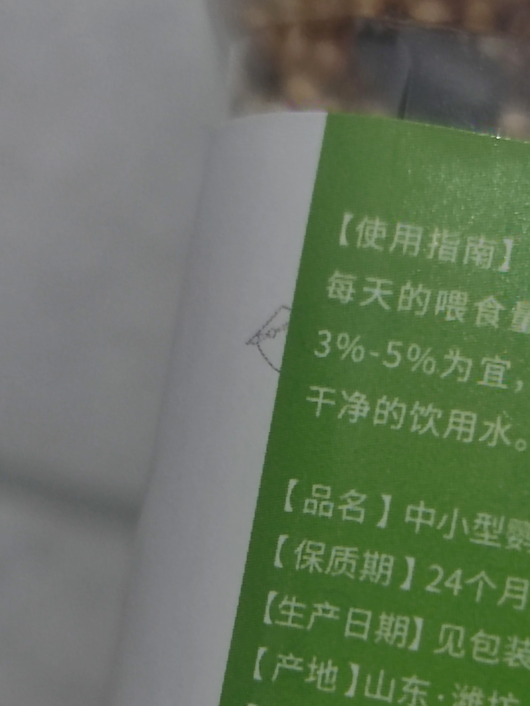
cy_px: 636
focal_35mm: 100
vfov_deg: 19.3
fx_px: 2041
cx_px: 425
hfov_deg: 14.7
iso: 750
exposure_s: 1/50
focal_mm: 6.72
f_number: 1.69
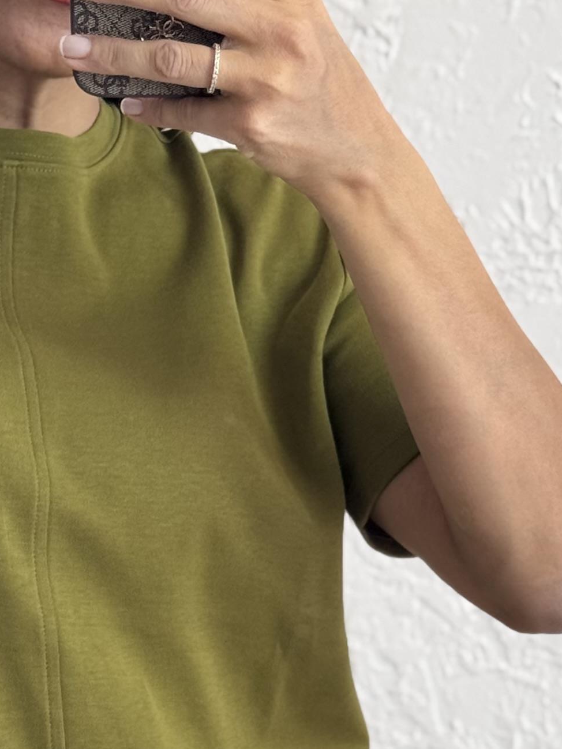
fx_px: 3226
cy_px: 673
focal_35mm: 149
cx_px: 121
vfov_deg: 13.1
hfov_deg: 9.9
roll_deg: -0.6
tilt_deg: -23.2
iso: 64
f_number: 1.78
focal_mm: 6.76
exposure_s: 1/121
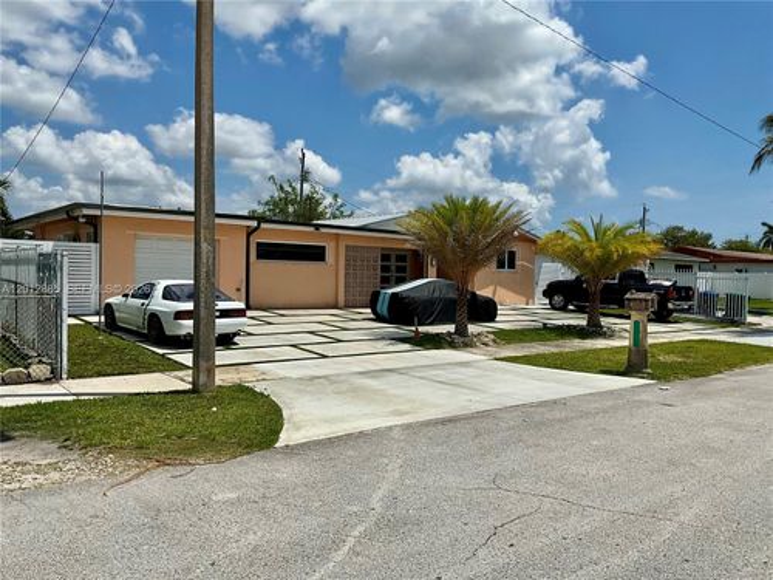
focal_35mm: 29
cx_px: 386
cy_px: 290
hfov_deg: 61.7
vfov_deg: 48.2
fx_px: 648
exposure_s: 1/5263
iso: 25
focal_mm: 3
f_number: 1.8
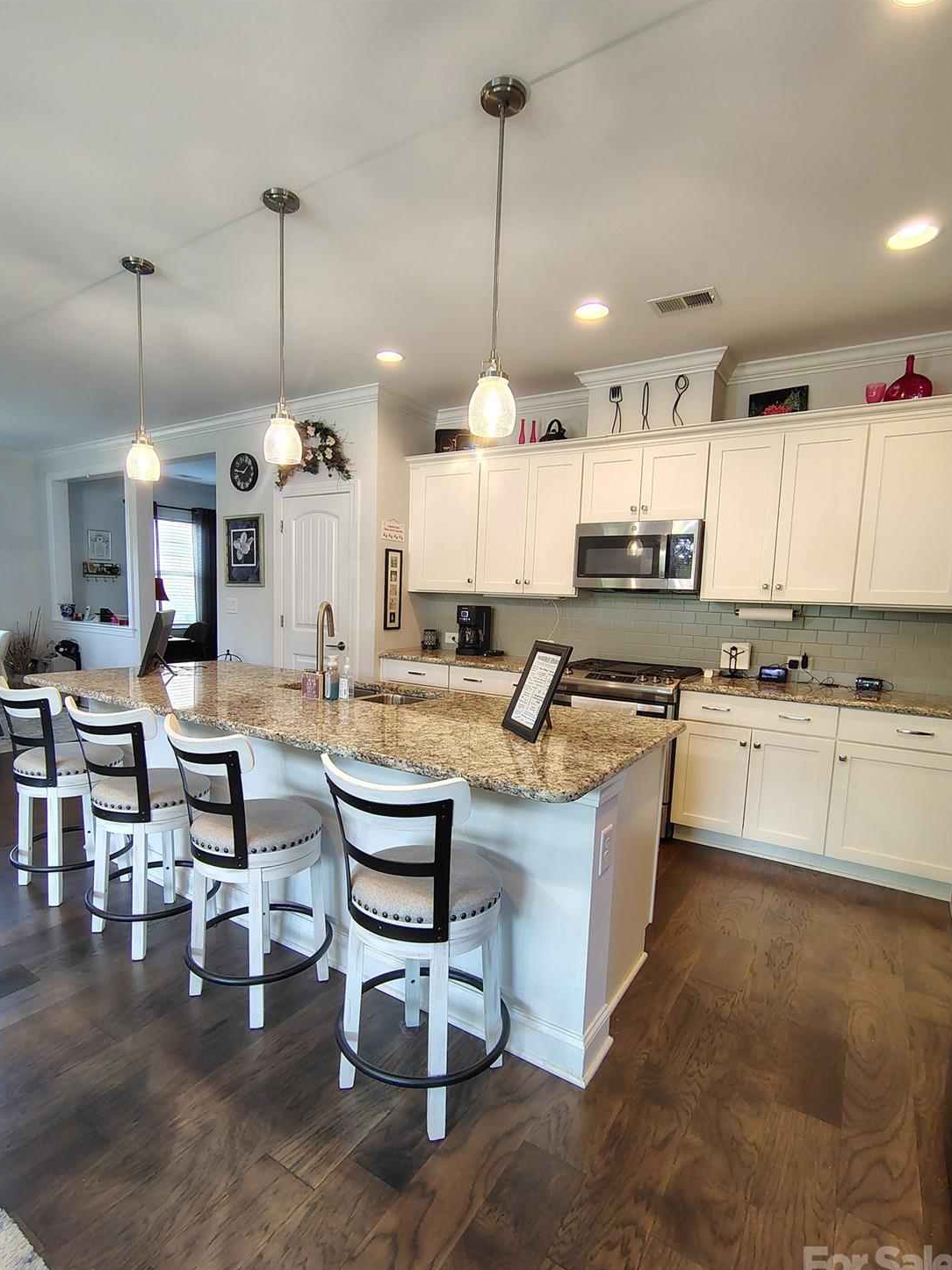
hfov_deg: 74.7
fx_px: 624
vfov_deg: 91.0
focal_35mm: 17
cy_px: 669
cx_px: 455
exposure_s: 1/30
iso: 402
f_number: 2.2
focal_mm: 2.13
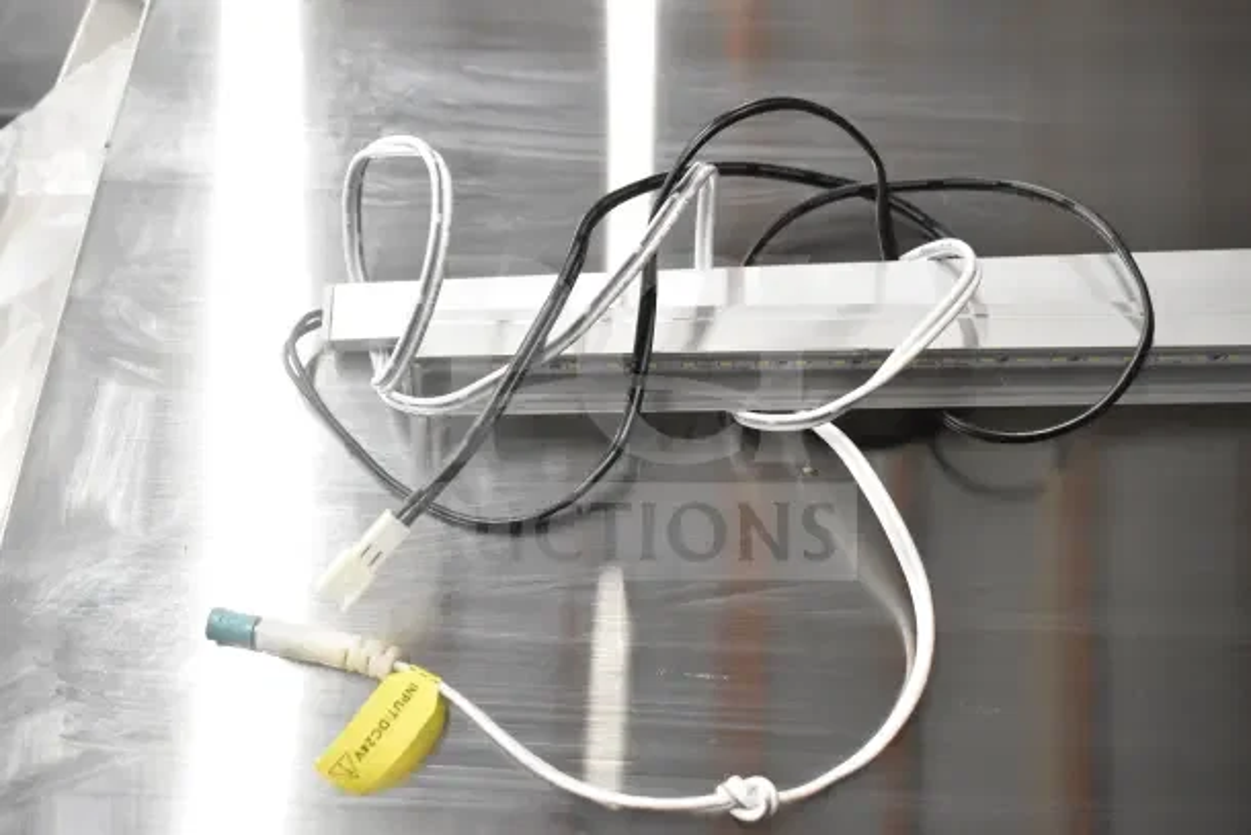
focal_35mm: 36
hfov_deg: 53.1
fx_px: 1251
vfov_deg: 36.9
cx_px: 626
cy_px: 418
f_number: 5.6
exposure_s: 1/125
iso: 6400
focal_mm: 24
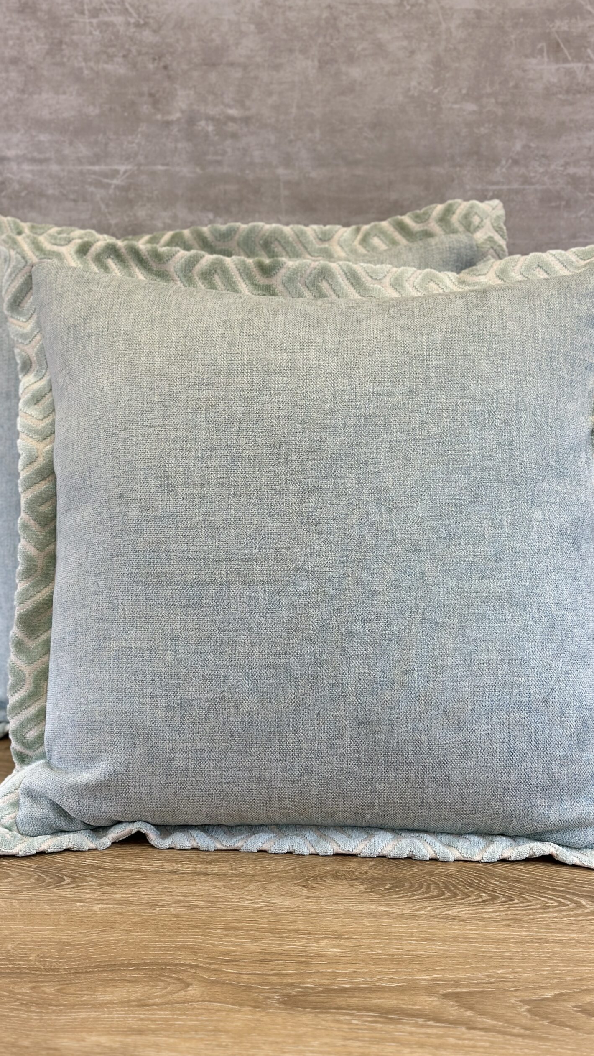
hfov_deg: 22.6
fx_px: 1484
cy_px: 525
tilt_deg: -14.8
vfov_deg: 39.2
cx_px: 295
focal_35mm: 53
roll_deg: -0.1
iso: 80
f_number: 1.78
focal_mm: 6.86
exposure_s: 1/210
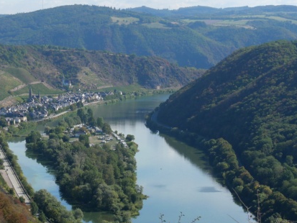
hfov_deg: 15.8
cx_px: 50
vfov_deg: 12.0
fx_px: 1064
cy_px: 103
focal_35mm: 124
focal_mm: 32
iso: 200
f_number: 7.1
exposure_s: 1/400
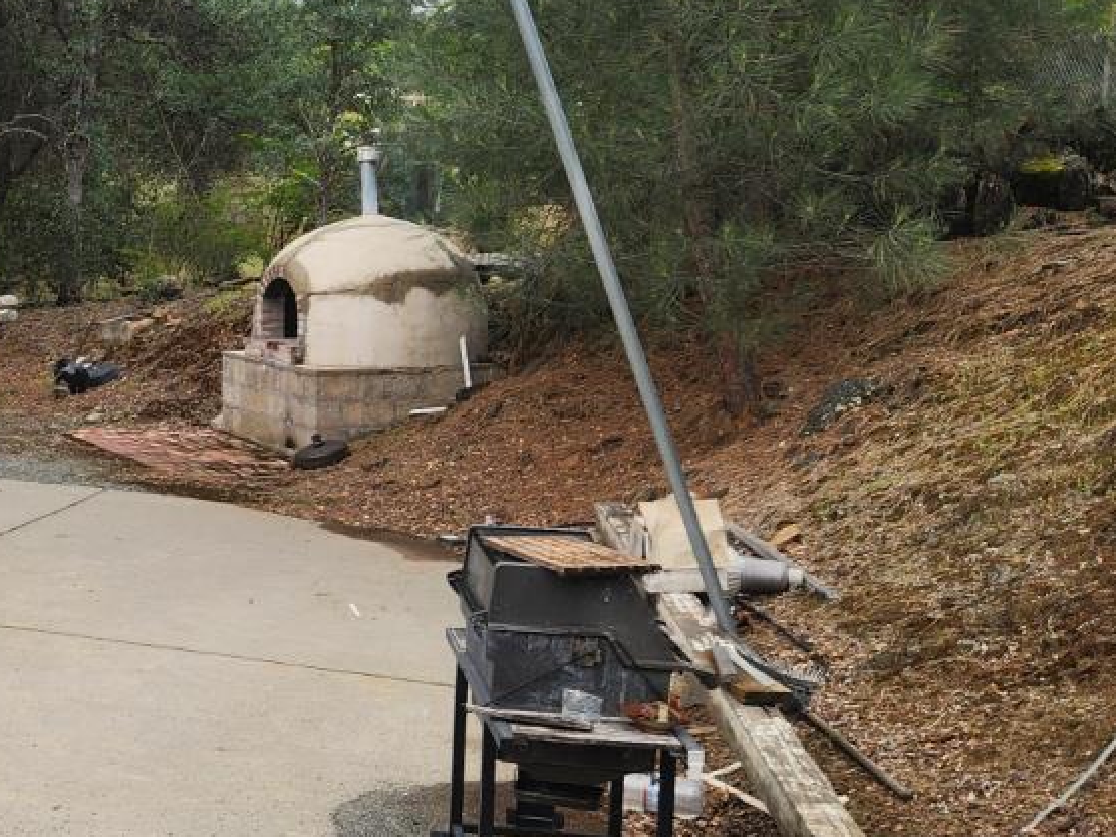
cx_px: -351
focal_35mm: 62
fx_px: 1999
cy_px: 400
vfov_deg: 23.6
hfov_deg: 26.3
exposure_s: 1/820
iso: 20
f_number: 1.8
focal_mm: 5.4
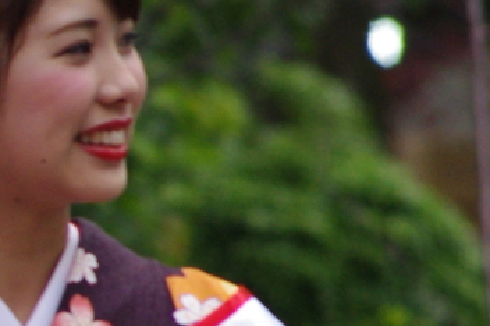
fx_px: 27795
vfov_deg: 0.7
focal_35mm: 2044
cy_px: 140
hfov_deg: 1.0
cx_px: -316
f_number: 9
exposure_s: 1/320
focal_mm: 300
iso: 800
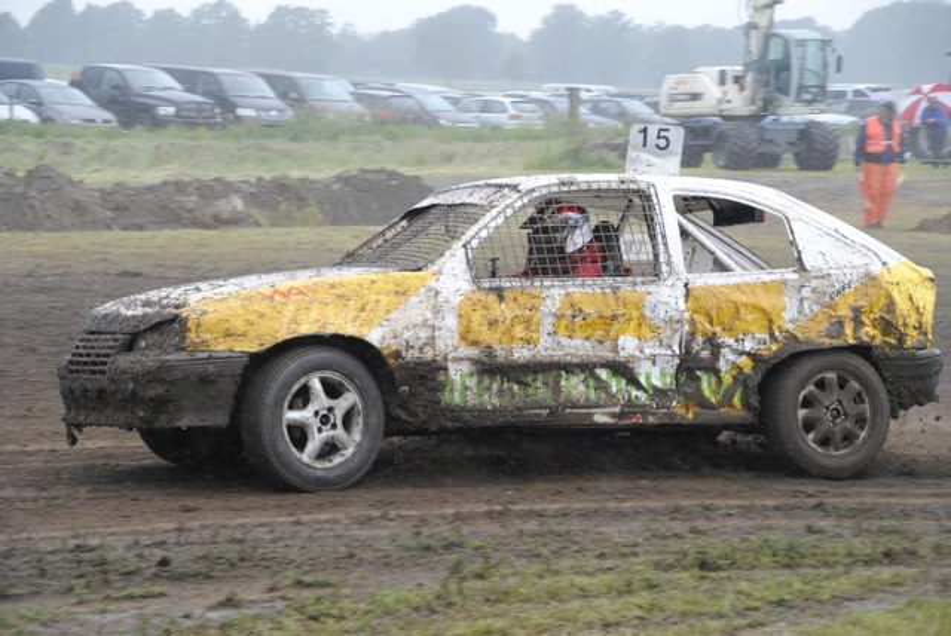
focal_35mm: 135
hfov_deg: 15.2
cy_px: 318
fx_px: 3569
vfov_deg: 10.2
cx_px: 476
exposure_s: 1/500
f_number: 5.3
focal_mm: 90
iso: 800
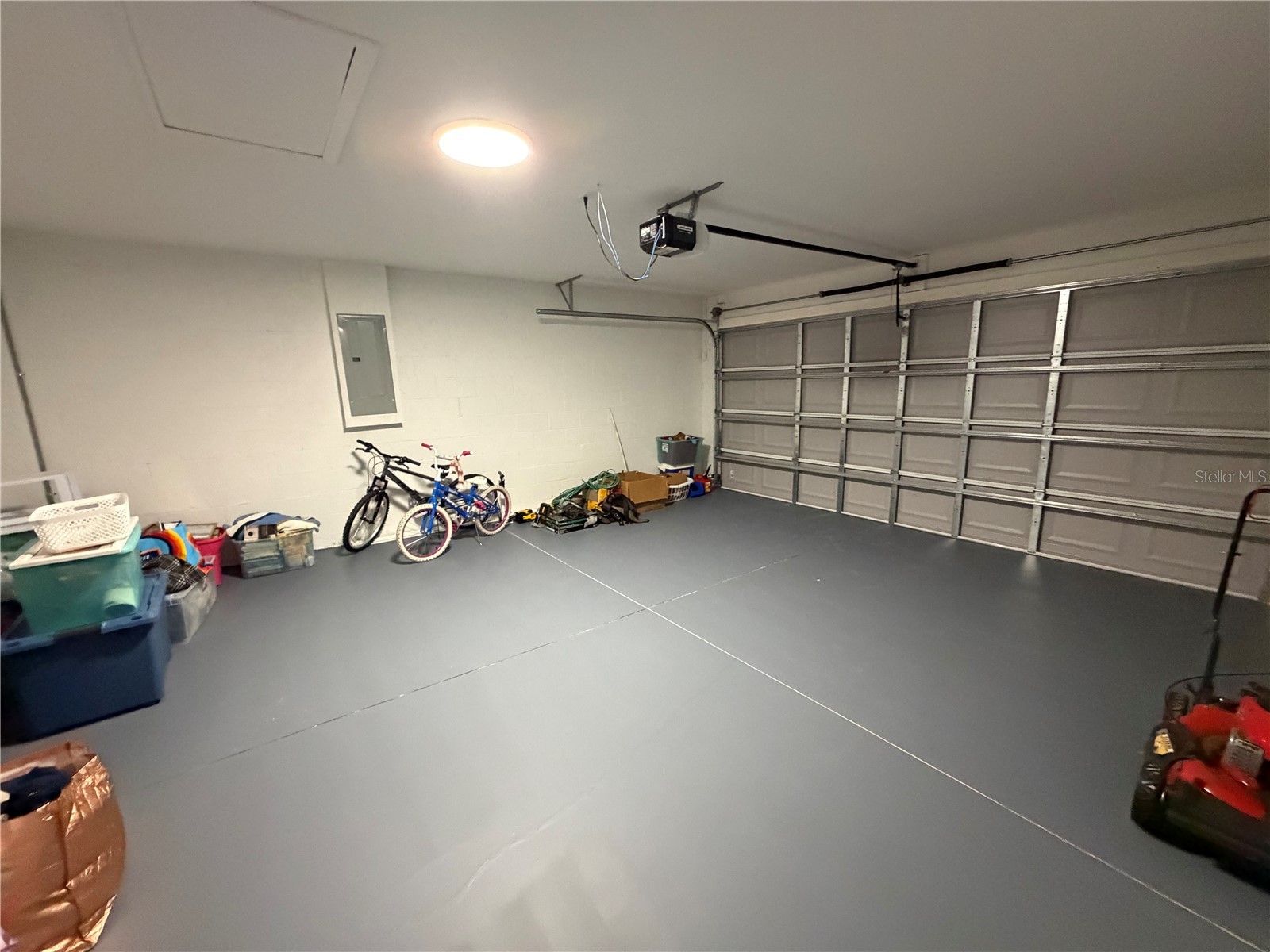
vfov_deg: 85.7
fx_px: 514
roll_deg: +1.5
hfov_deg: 102.1
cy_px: 476
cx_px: 635
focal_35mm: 14
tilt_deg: -10.1
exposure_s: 1/60
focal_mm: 2.22
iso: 1000
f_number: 2.2
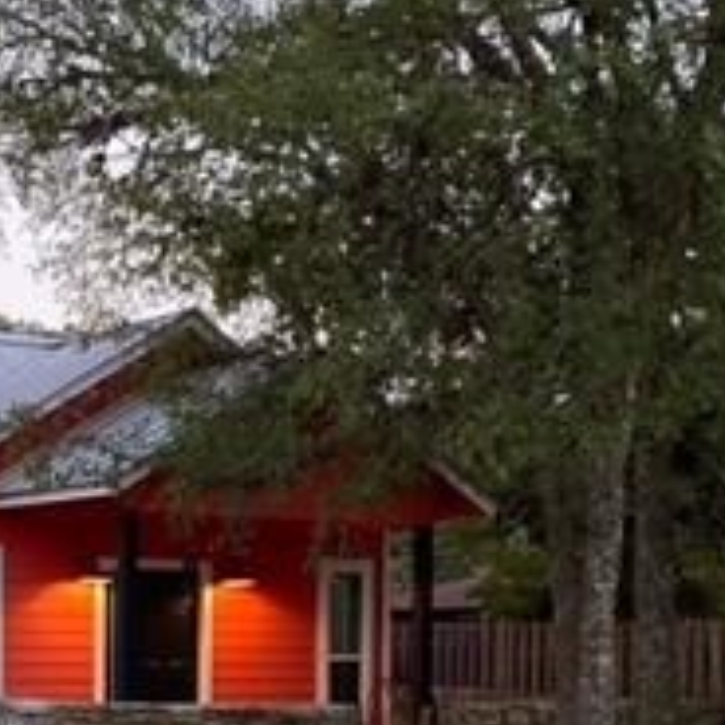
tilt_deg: +0.9
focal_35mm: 80
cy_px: 678
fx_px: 1896
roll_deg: -0.4
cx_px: 87
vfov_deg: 21.1
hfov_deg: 21.2
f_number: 1.8
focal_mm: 4.25
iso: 200
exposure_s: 1/60
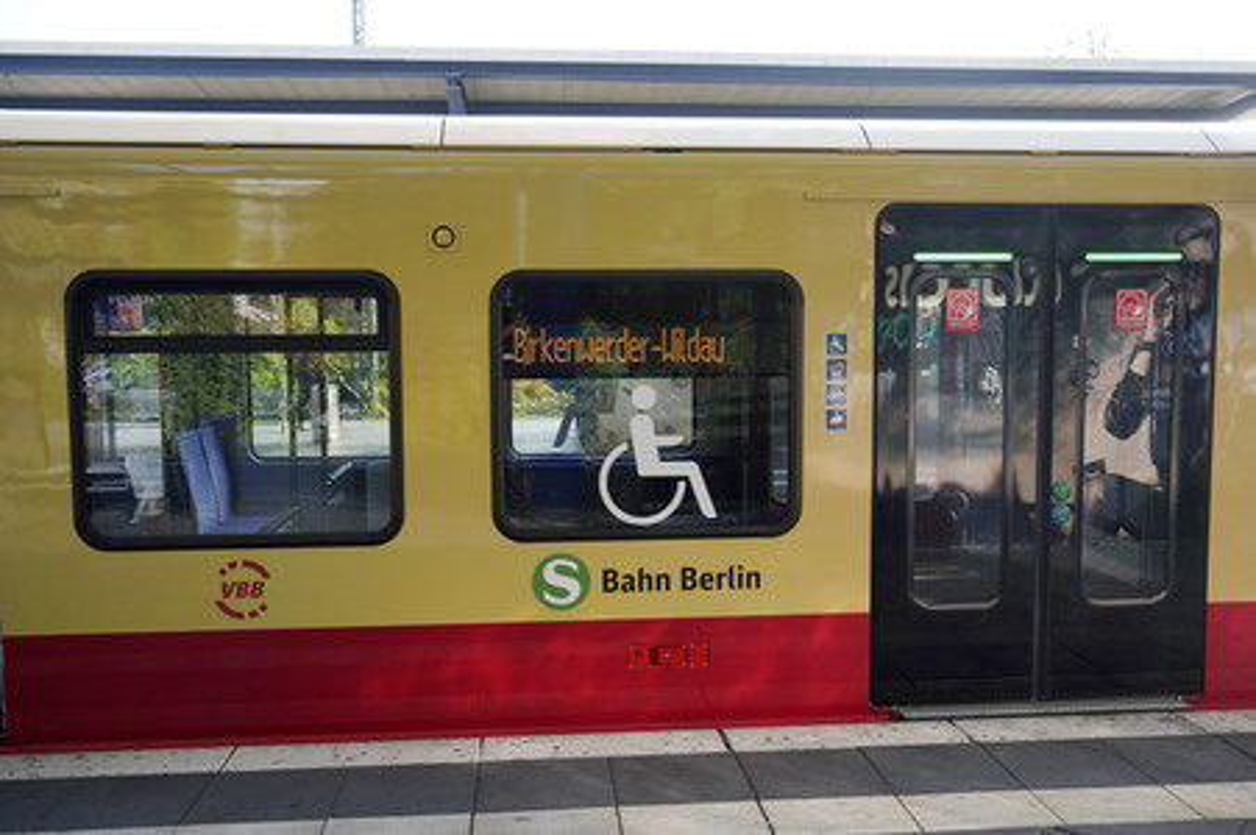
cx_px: 628
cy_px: 418
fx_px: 1150
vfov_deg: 39.9
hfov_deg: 57.3
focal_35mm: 33
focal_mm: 33
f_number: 7.1
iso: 640
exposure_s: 1/250
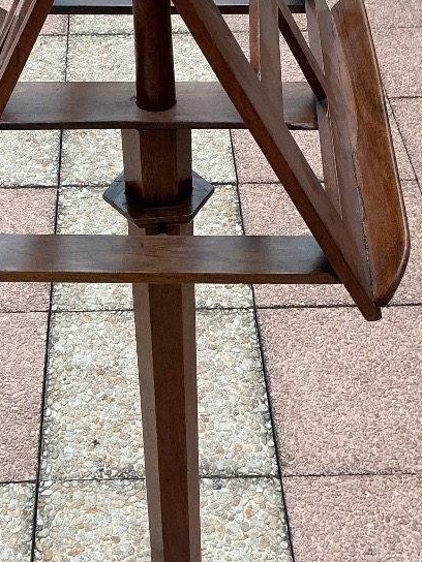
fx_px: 1040
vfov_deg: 30.3
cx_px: 148
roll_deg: +0.4
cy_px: 270
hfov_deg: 22.9
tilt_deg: -42.2
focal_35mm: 64
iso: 20
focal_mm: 3
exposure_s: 1/174
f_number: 1.8
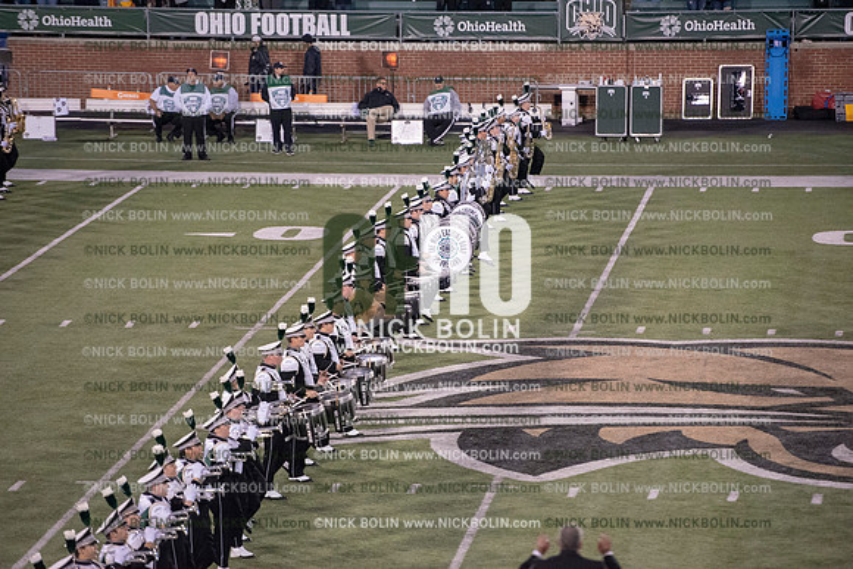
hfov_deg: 10.3
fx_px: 4740
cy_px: 284
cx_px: 426
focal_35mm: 200
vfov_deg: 6.9
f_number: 3.2
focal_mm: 200
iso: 5000
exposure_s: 1/1250
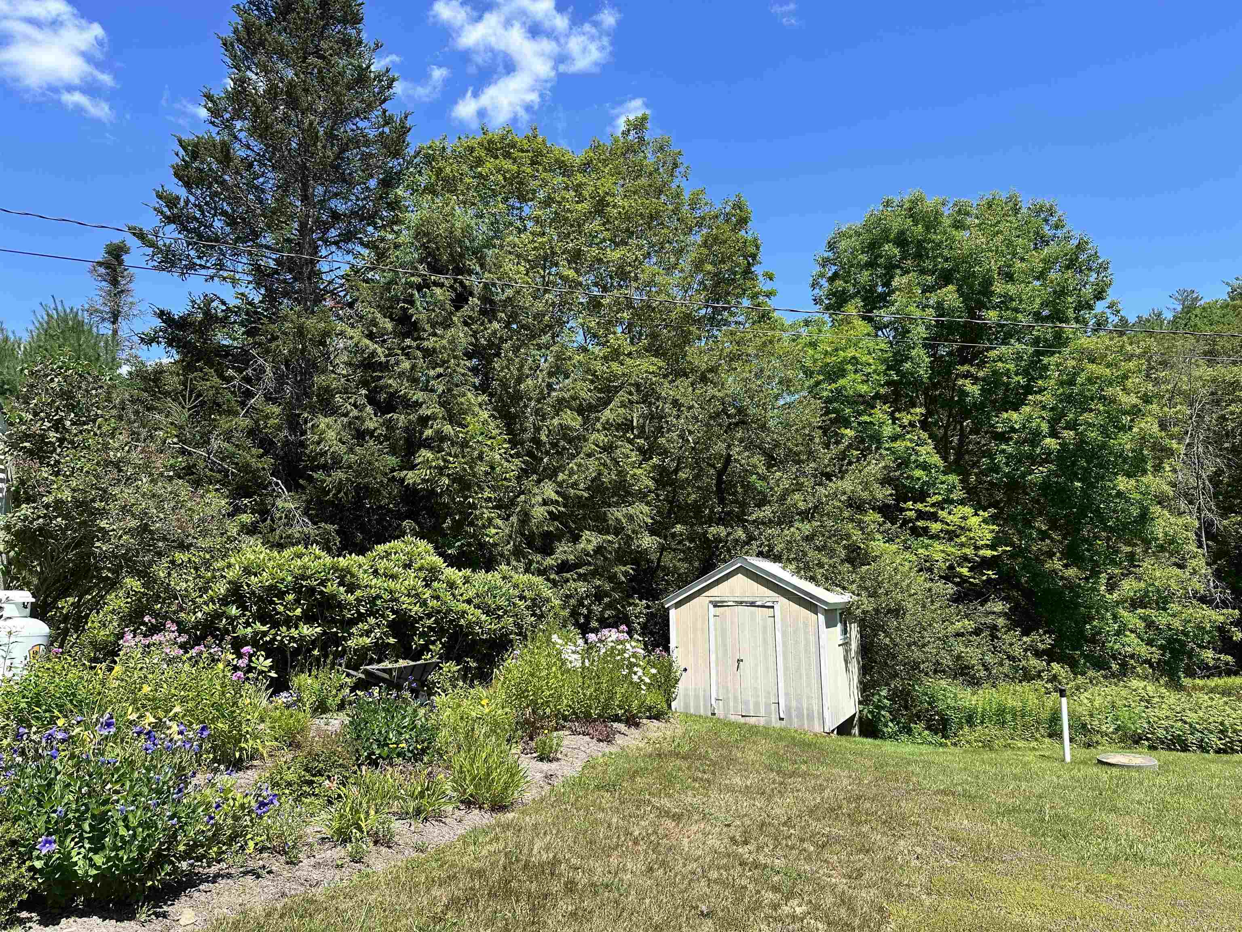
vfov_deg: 56.8
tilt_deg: +7.6
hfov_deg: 71.6
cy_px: 466
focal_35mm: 24
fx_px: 861
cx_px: 621
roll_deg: +0.8
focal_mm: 6.86
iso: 80
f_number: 1.78
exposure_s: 1/2155
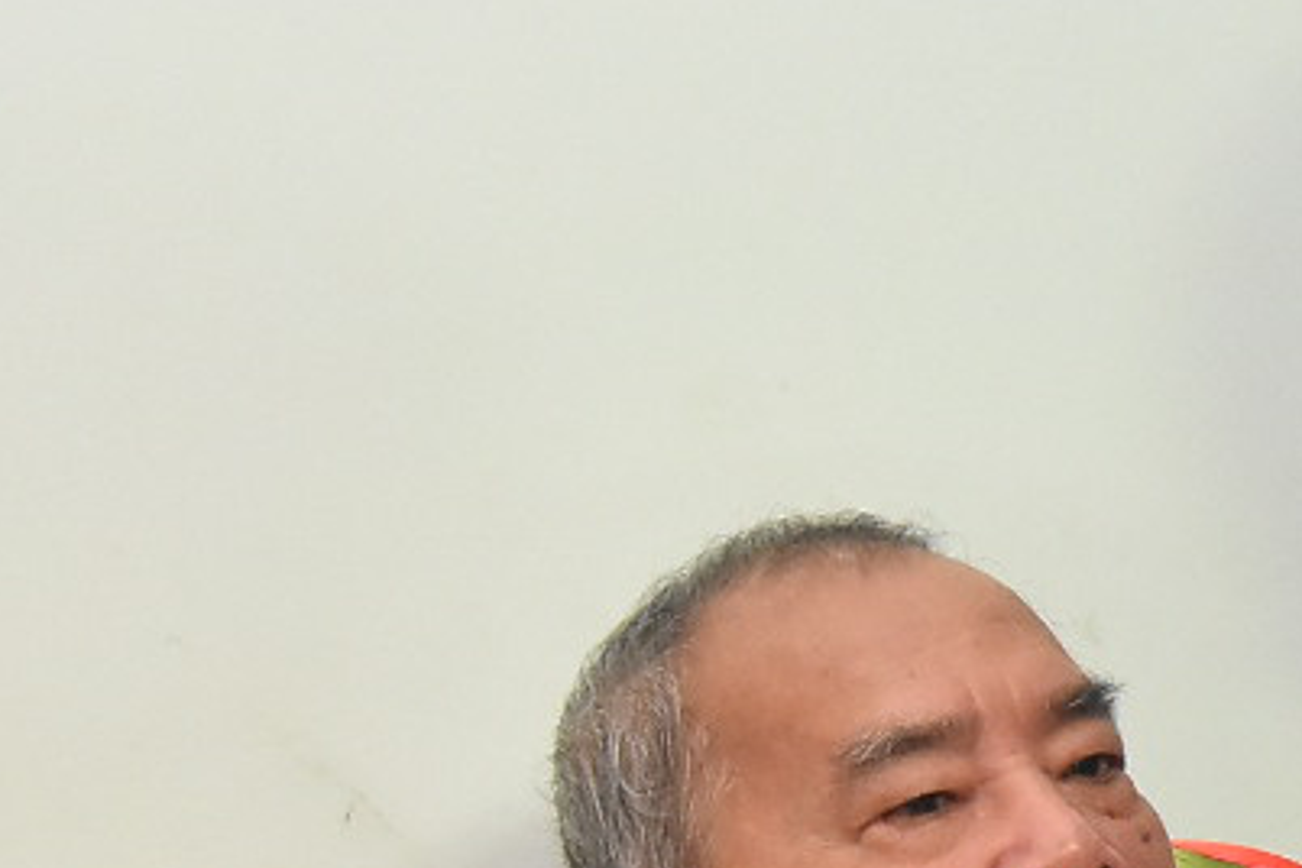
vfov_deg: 9.4
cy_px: 696
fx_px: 5244
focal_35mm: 145
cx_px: 1820
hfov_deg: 13.5
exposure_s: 1/200
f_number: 3.8
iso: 3200
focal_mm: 24
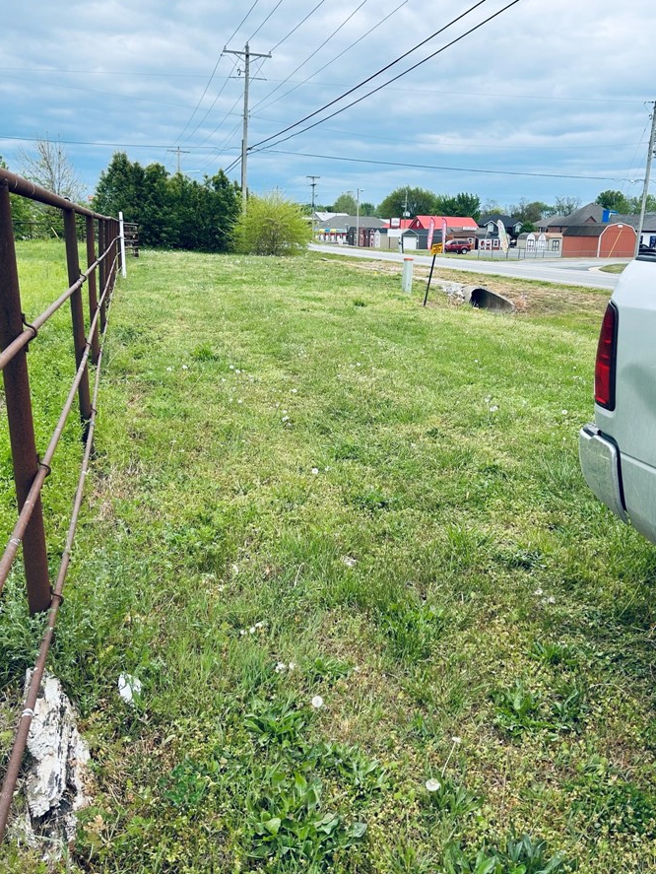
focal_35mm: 30
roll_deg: -1.6
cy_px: 416
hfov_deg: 46.8
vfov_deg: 59.9
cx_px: 358
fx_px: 757
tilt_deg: -14.1
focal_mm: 5.7
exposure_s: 1/2045
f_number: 1.5
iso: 50
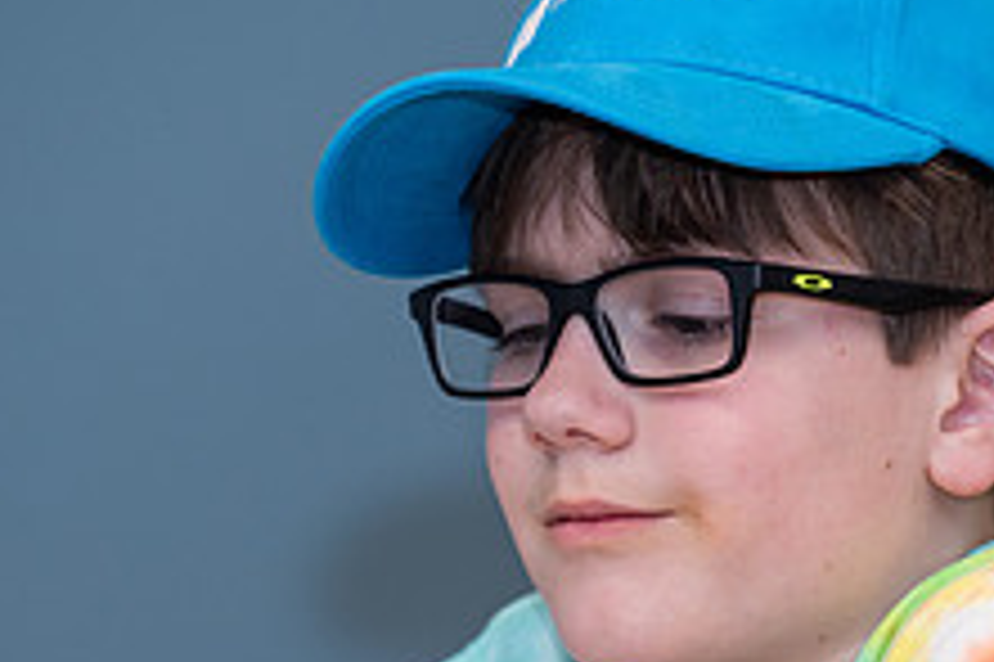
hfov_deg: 3.9
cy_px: 547
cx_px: 612
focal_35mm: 525
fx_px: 14485
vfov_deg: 2.6
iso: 400
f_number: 4
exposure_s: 1/250
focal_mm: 200
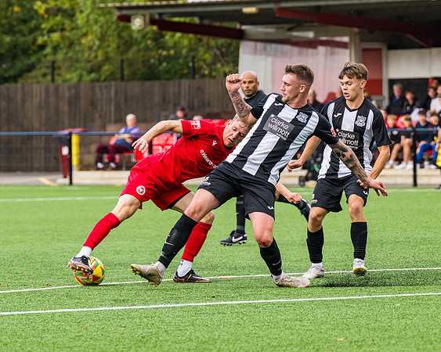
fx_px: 4093
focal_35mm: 314
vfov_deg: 4.9
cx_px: 170
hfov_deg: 6.2
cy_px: 155
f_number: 4.5
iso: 800
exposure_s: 1/1600
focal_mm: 155
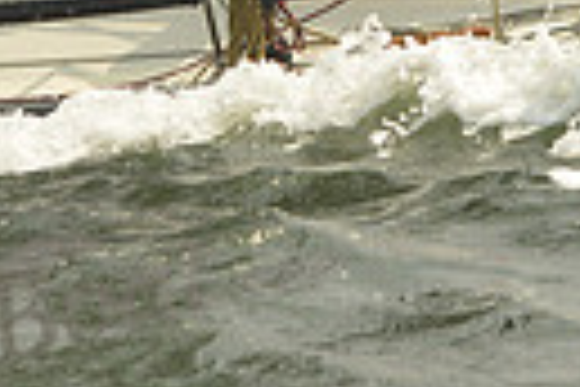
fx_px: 5075
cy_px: -430
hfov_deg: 6.5
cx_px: 576
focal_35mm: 315
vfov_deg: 4.3
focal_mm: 70
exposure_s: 1/1250
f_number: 8
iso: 320
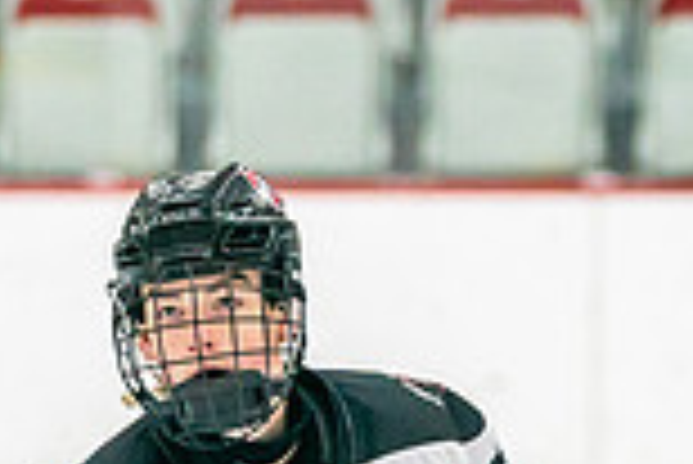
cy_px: 856
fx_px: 11850
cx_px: 387
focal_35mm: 615
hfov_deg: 3.3
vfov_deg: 2.2
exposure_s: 1/1000
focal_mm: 132
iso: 3200
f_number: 2.8
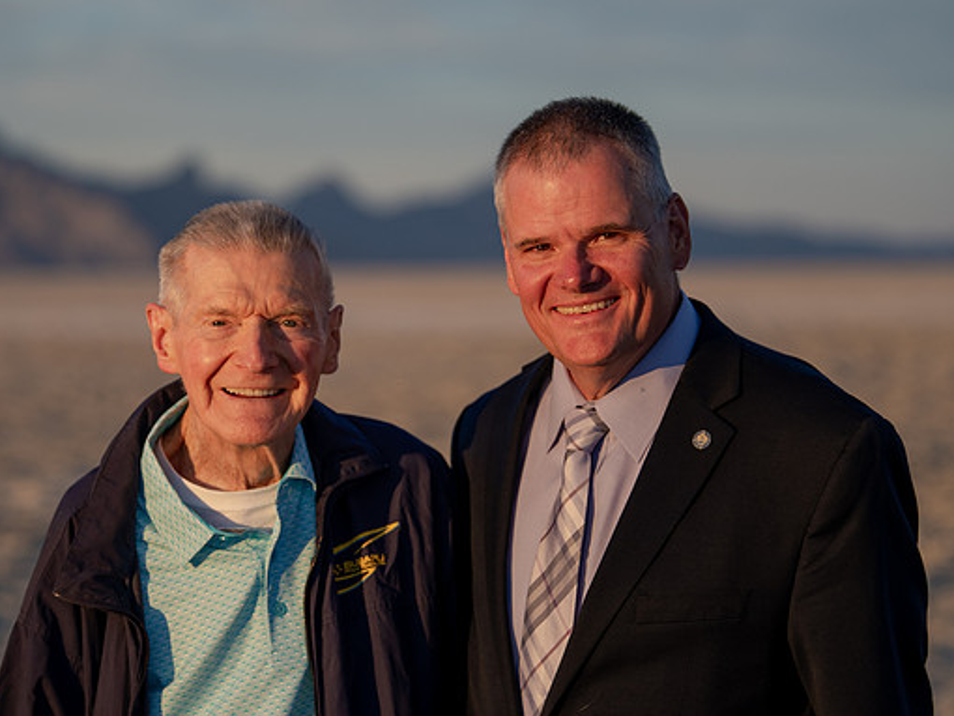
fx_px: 3722
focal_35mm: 135
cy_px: 328
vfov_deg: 11.0
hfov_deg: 14.6
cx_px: 366
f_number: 2.8
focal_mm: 95
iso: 200
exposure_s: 1/1000
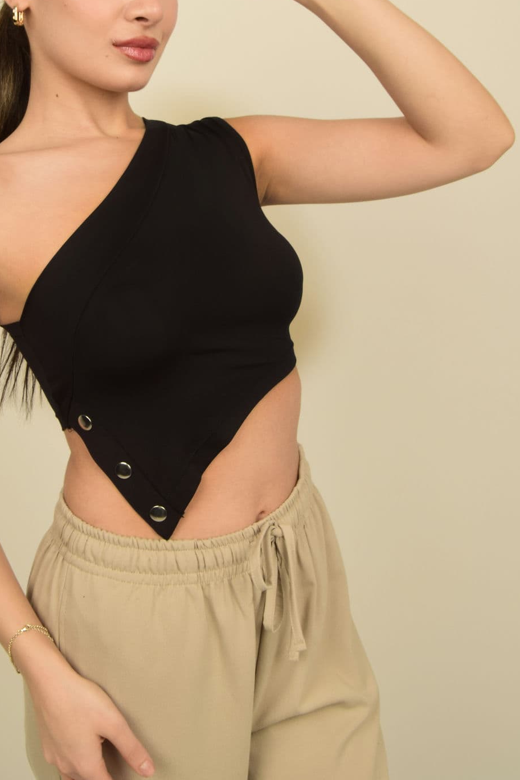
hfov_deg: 29.1
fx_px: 997
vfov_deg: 42.2
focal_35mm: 46
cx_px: 178
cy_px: 262
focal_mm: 20
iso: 100
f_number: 13
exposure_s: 1/125
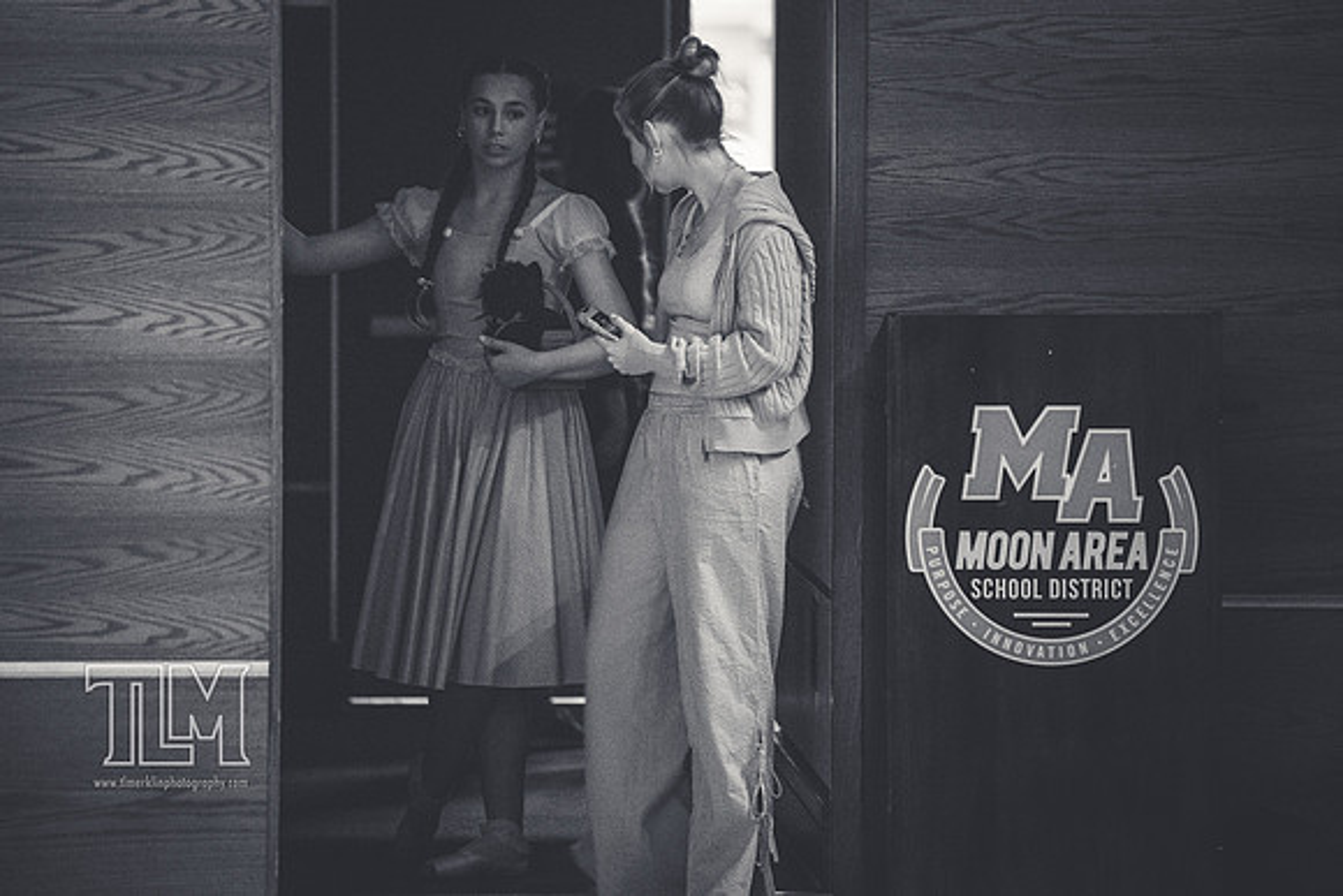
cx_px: 672
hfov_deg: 9.9
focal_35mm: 208
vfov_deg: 6.6
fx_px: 7755
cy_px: 448
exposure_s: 1/60
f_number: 2.8
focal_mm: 200
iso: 12800
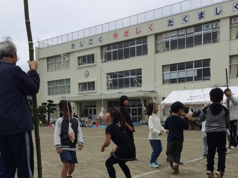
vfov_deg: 33.8
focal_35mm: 42
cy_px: 128
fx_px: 289
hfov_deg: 44.7
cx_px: 132
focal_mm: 4.15
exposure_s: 1/1368
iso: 32
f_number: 2.2
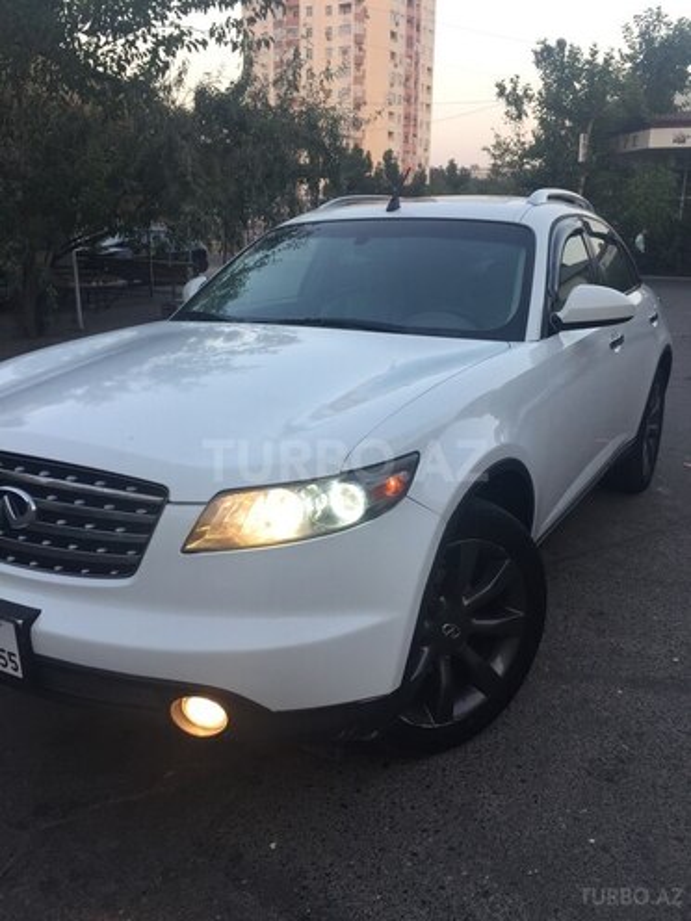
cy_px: 460
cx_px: 346
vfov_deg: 61.7
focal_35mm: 29
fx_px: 772
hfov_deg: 48.2
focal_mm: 4.15
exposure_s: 1/50
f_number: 2.2
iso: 32
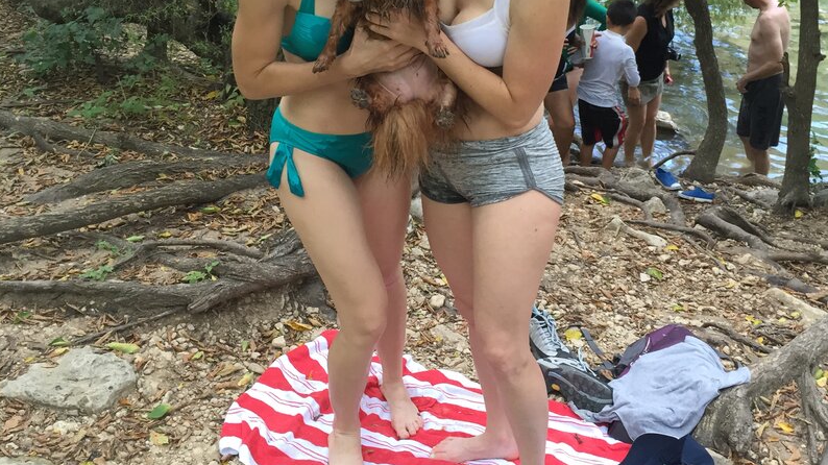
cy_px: 153
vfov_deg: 27.5
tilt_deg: -25.3
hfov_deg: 47.4
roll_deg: +1.8
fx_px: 944
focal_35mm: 43
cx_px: 417
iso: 32
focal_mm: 4.15
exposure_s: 1/30
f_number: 2.2
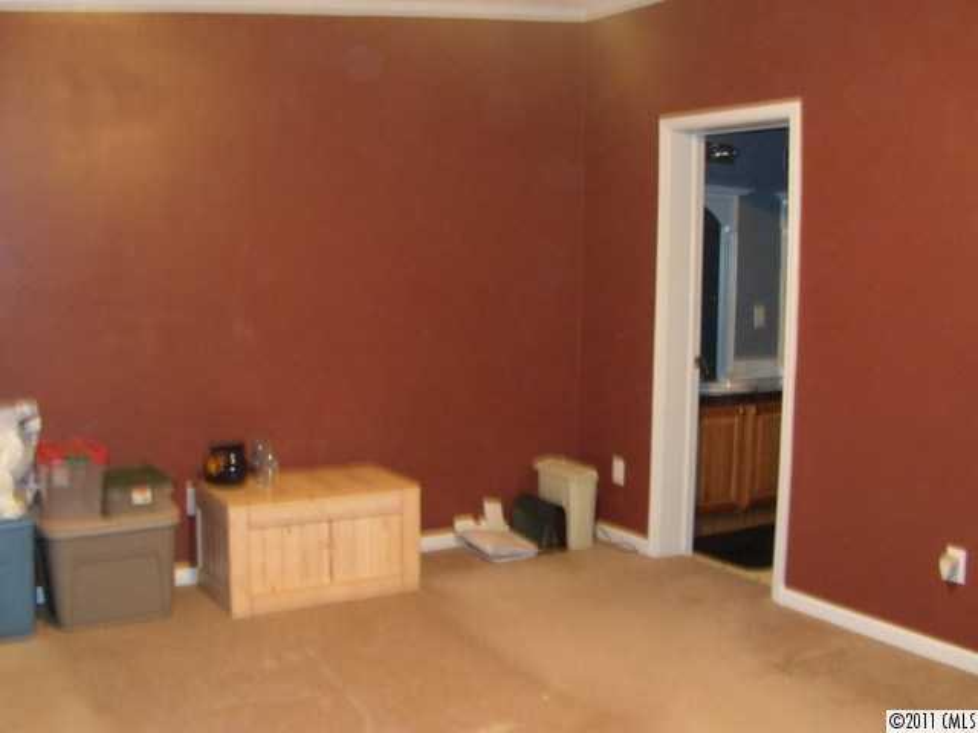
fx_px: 1017
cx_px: 489
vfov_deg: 39.7
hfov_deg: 51.4
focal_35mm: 36
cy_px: 366
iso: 400
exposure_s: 1/4
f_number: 3.6
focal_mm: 6.4
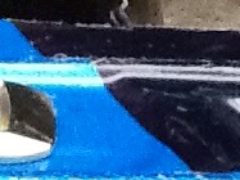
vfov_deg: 6.3
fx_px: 1566
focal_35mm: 226
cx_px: -109
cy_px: 387
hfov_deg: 8.6
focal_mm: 2.03
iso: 320
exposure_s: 1/30
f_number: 2.4
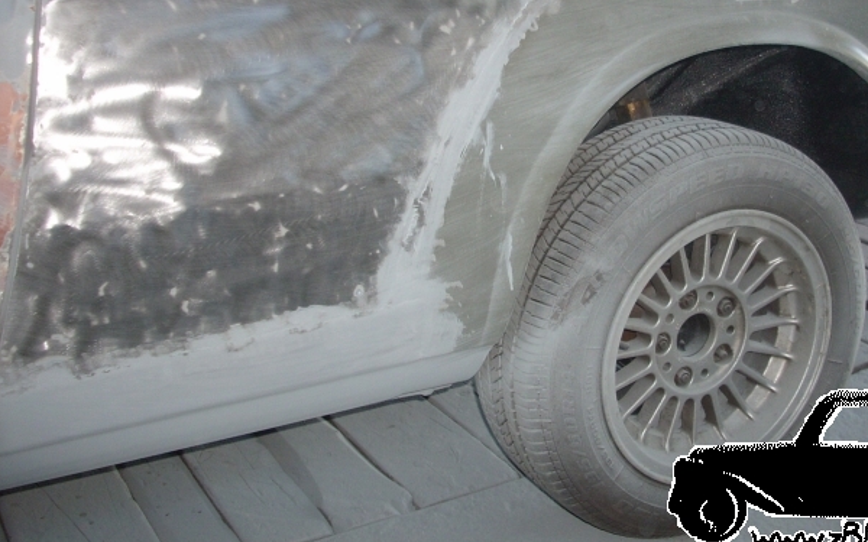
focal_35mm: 49
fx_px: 1159
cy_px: 161
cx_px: 535
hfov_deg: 40.8
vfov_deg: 26.1
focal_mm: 6.2
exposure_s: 1/30
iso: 100
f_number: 2.8
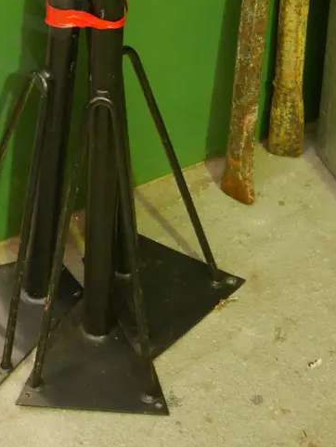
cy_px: -9
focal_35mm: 119
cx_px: 70
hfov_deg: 12.4
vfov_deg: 16.2
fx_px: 1539
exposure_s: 1/50
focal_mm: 28
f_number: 5.4
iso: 3200
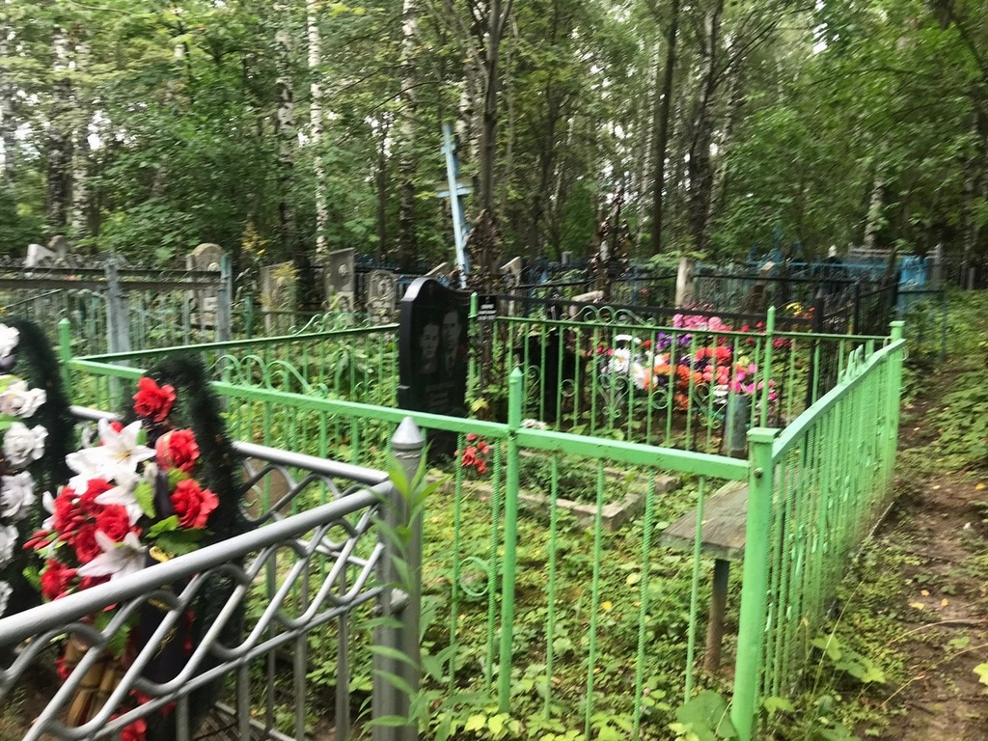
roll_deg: -3.5
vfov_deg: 49.7
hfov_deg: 63.4
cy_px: 370
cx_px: 494
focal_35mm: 28
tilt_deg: -7.6
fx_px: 799
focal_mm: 3.99
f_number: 1.8
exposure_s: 1/50
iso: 32
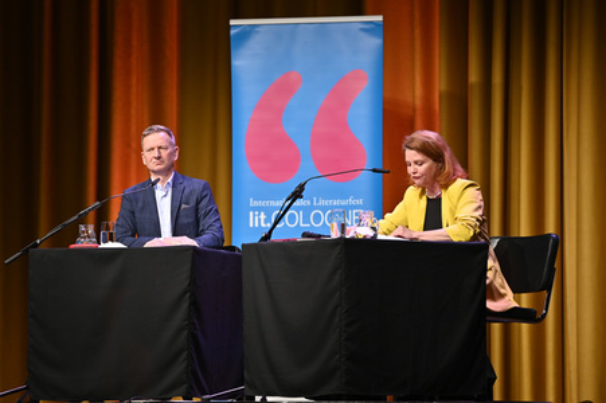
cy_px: 202
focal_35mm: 200
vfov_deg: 6.9
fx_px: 3364
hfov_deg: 10.3
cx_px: 303
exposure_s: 1/500
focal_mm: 200
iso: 1000
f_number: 2.8
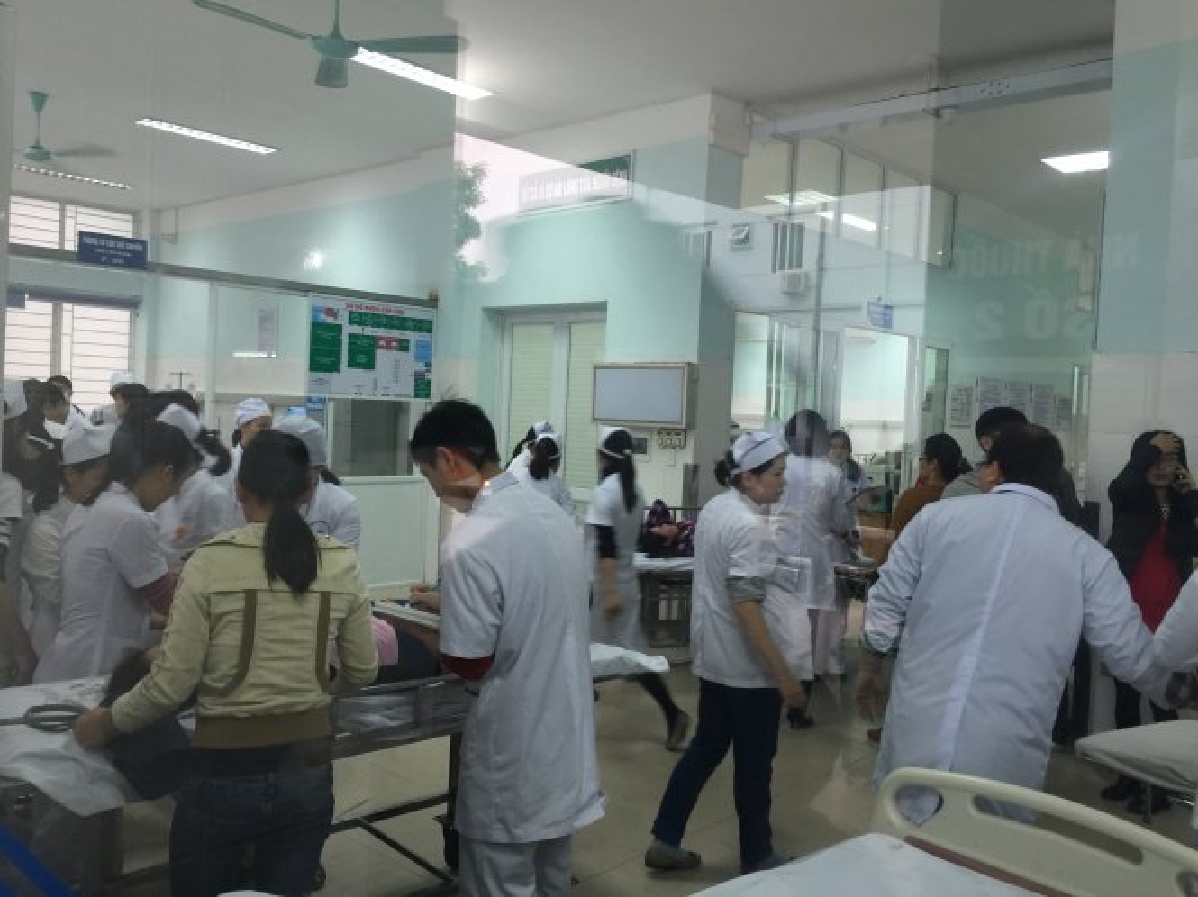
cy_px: 448
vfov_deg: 48.2
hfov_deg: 61.7
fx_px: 1003
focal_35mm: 29
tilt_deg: -1.6
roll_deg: -3.0
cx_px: 599
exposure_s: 1/17
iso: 50
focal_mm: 4.15
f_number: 2.2
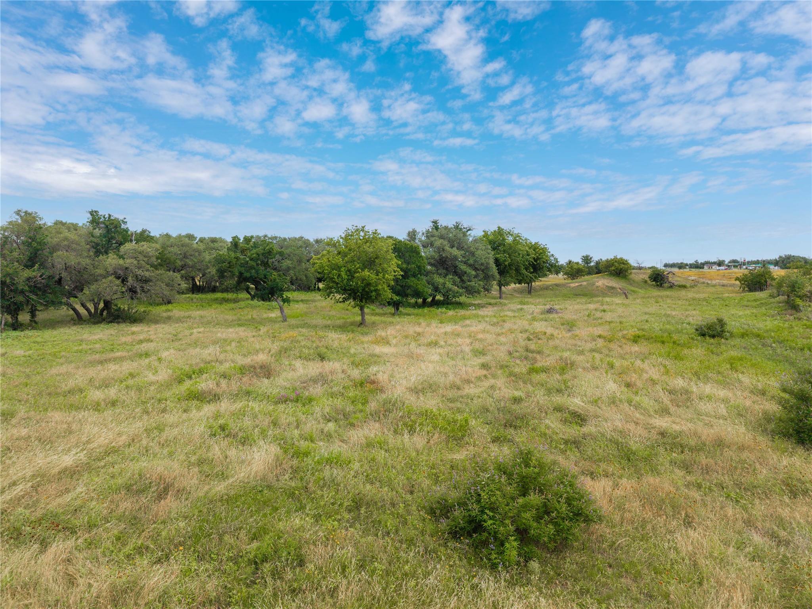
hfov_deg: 71.6
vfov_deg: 56.8
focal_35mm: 24
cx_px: 406
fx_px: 563
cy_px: 304
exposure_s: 1/4000
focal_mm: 8.67
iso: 170
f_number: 1.8
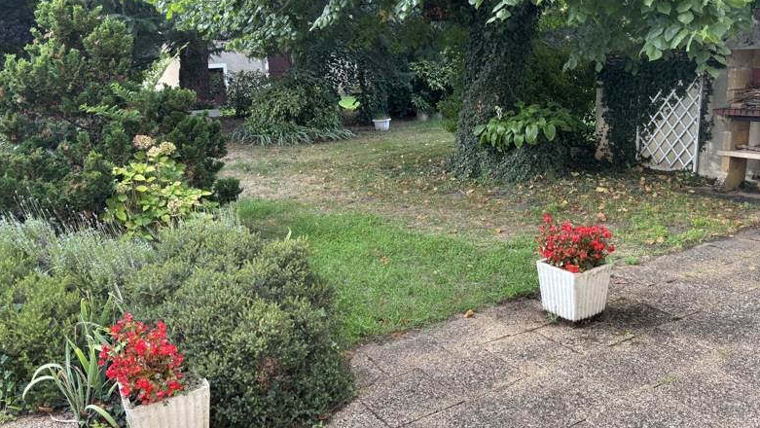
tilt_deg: -13.1
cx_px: 376
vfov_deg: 40.2
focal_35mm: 29
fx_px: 585
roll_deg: +3.7
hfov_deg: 66.0
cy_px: 206
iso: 40
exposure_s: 1/167
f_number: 1.6
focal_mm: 5.96
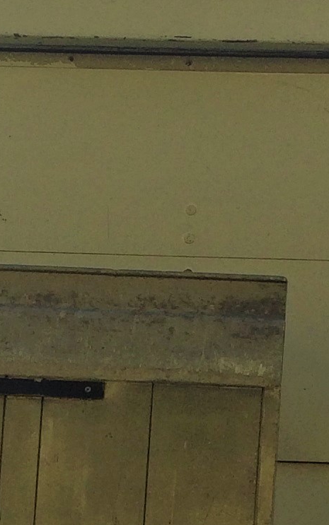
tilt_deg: +2.3
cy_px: 643
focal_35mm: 135
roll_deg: +0.7
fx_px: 1935
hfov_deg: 9.7
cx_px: 225
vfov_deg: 14.9
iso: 32
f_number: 2.2
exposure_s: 1/977
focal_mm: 4.15
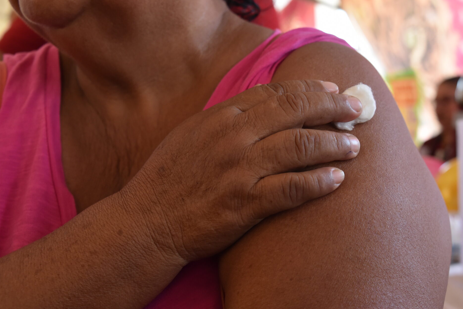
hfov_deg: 33.2
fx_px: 772
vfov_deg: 22.6
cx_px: 293
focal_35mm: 60
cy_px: 126
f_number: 5.6
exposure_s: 1/125
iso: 1250
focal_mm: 44
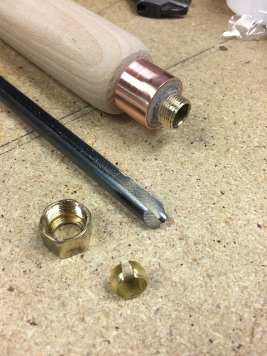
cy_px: 178
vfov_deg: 61.7
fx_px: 298
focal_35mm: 29
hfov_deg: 48.2
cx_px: 134
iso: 50
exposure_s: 1/30
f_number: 2.2
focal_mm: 4.15
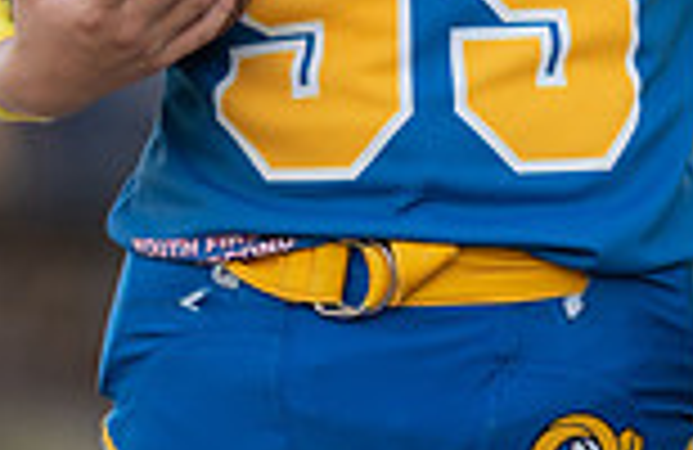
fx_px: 11572
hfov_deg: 3.4
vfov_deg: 2.2
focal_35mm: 606
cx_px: 388
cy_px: -371
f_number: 2.8
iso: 400
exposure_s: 1/320
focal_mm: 153
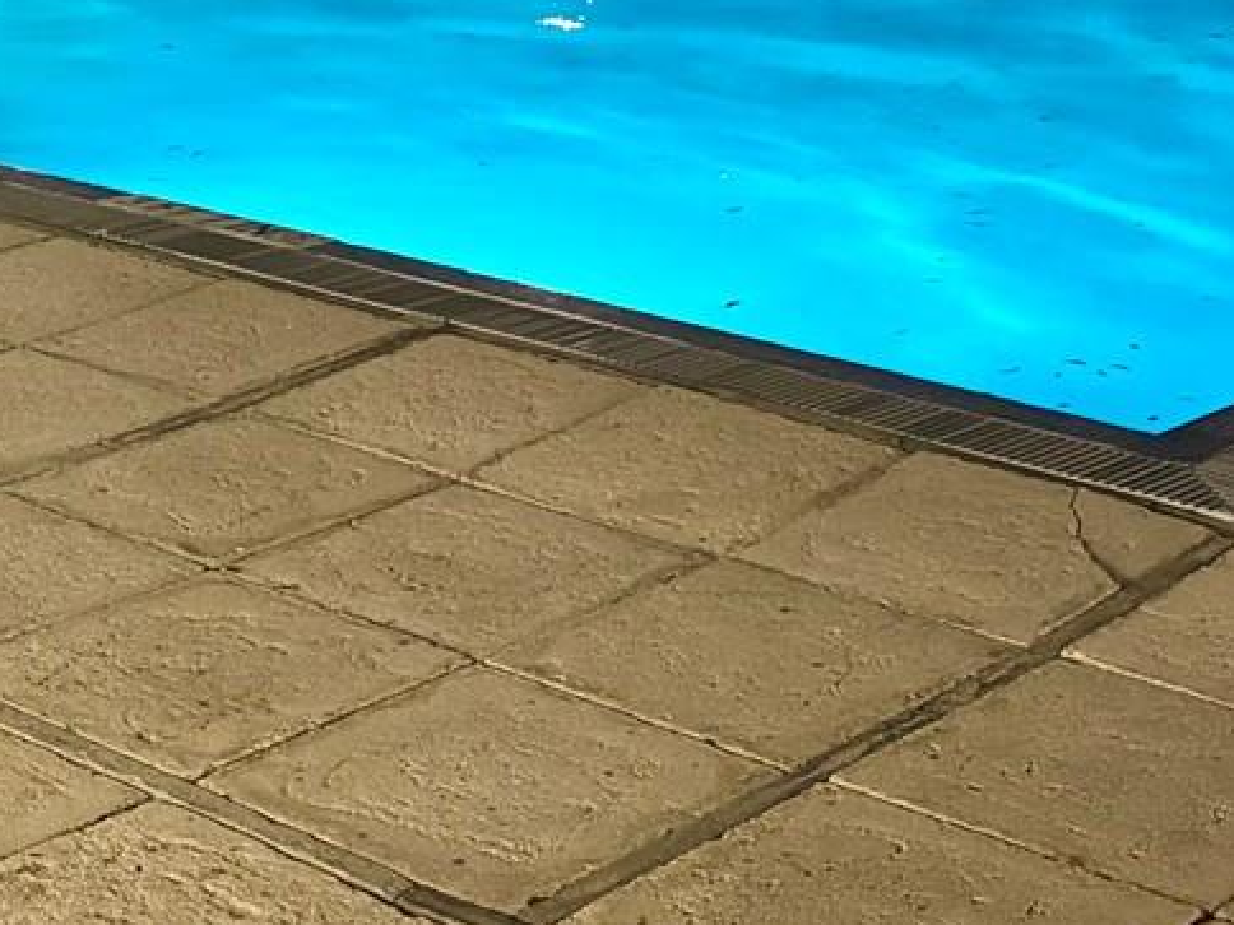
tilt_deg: -2.2
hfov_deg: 22.7
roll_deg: -1.5
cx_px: 474
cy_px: -364
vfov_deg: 16.0
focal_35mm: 86
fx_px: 3066
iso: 1000
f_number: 1.6
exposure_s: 1/30
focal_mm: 5.96
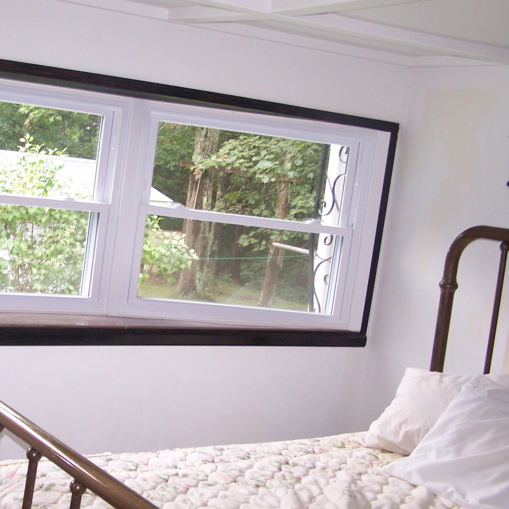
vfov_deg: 31.1
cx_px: 161
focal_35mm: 55
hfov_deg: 30.8
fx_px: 915
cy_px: 276
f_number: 2.9
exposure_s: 1/60
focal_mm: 7.1
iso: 140
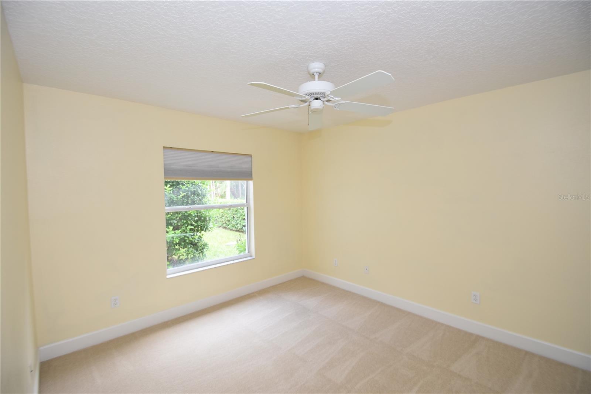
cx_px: 296
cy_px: 197
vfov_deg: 77.3
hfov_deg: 100.4
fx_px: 246
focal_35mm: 15
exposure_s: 1/60
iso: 250
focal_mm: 10
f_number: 4
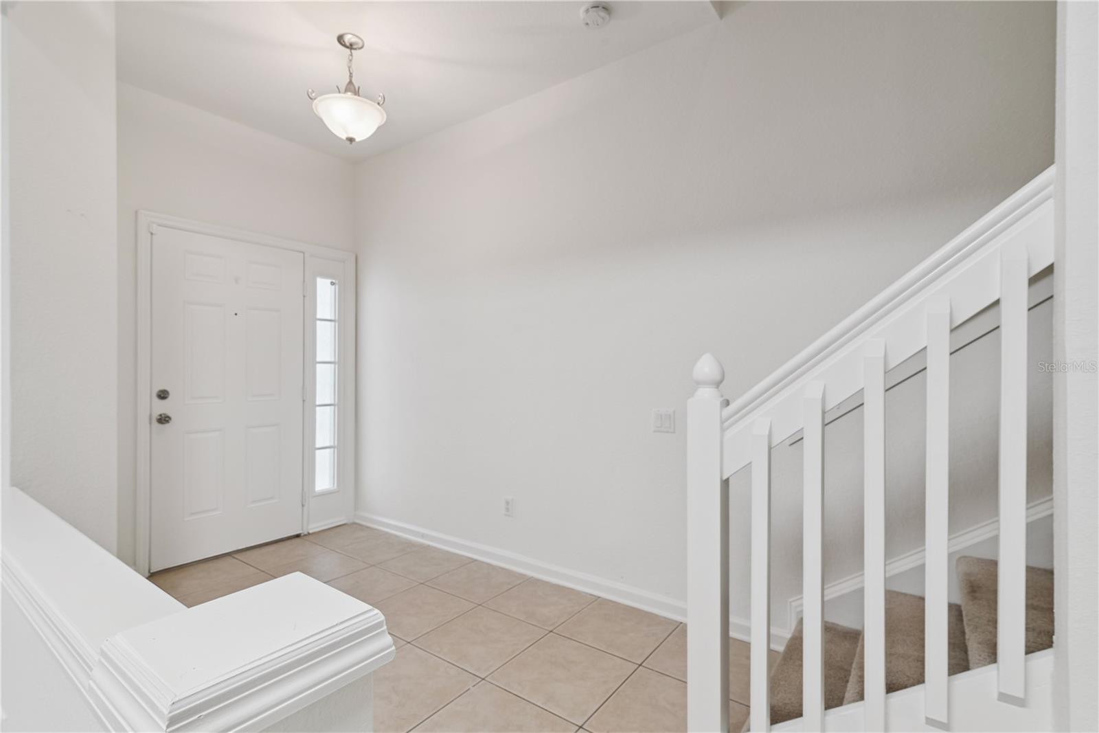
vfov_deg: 70.5
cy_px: 366
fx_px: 519
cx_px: 550
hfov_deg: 93.3
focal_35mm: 17
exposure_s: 1/20
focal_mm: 17
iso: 400
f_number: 10
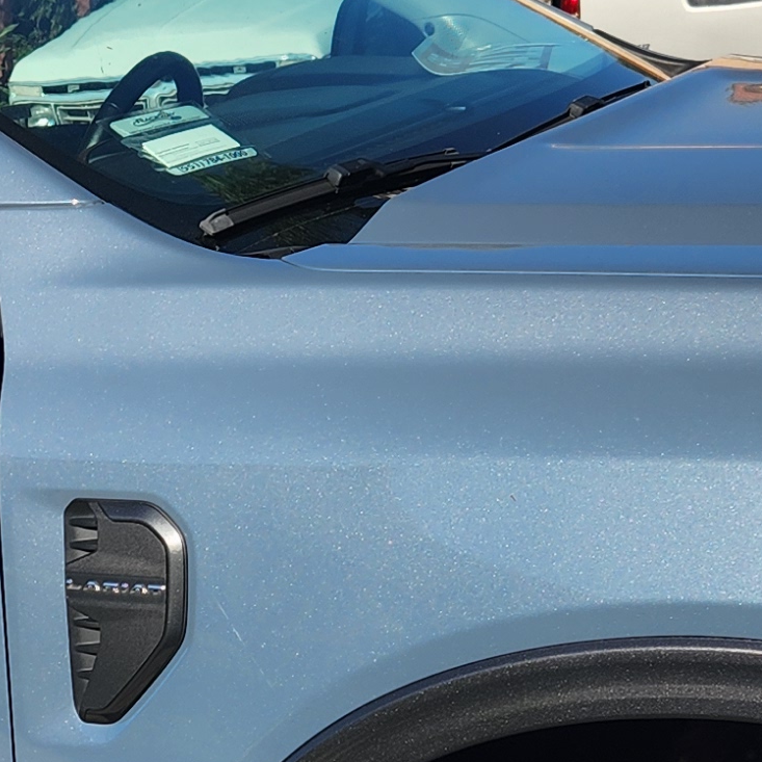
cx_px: -73
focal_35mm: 111
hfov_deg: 15.3
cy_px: 869
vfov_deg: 15.2
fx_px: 2764
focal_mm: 5.4
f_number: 1.8
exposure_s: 1/1361
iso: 20
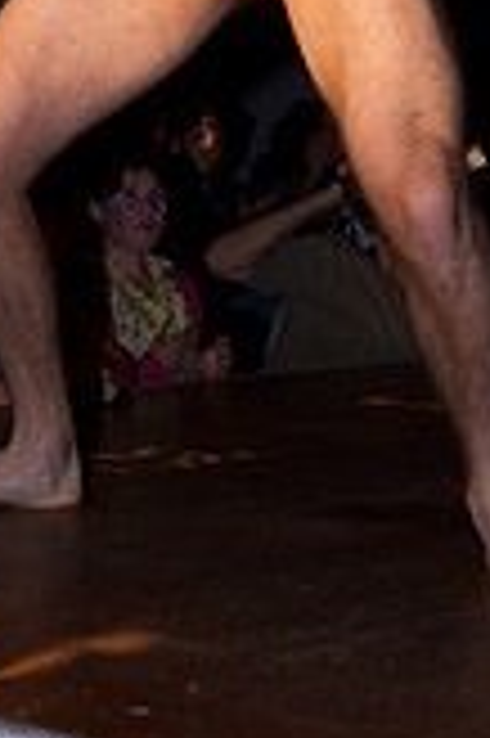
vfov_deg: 18.3
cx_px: 101
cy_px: -94
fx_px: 2189
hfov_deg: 12.7
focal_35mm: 107
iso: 800
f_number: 2.8
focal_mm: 25.63
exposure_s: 1/180
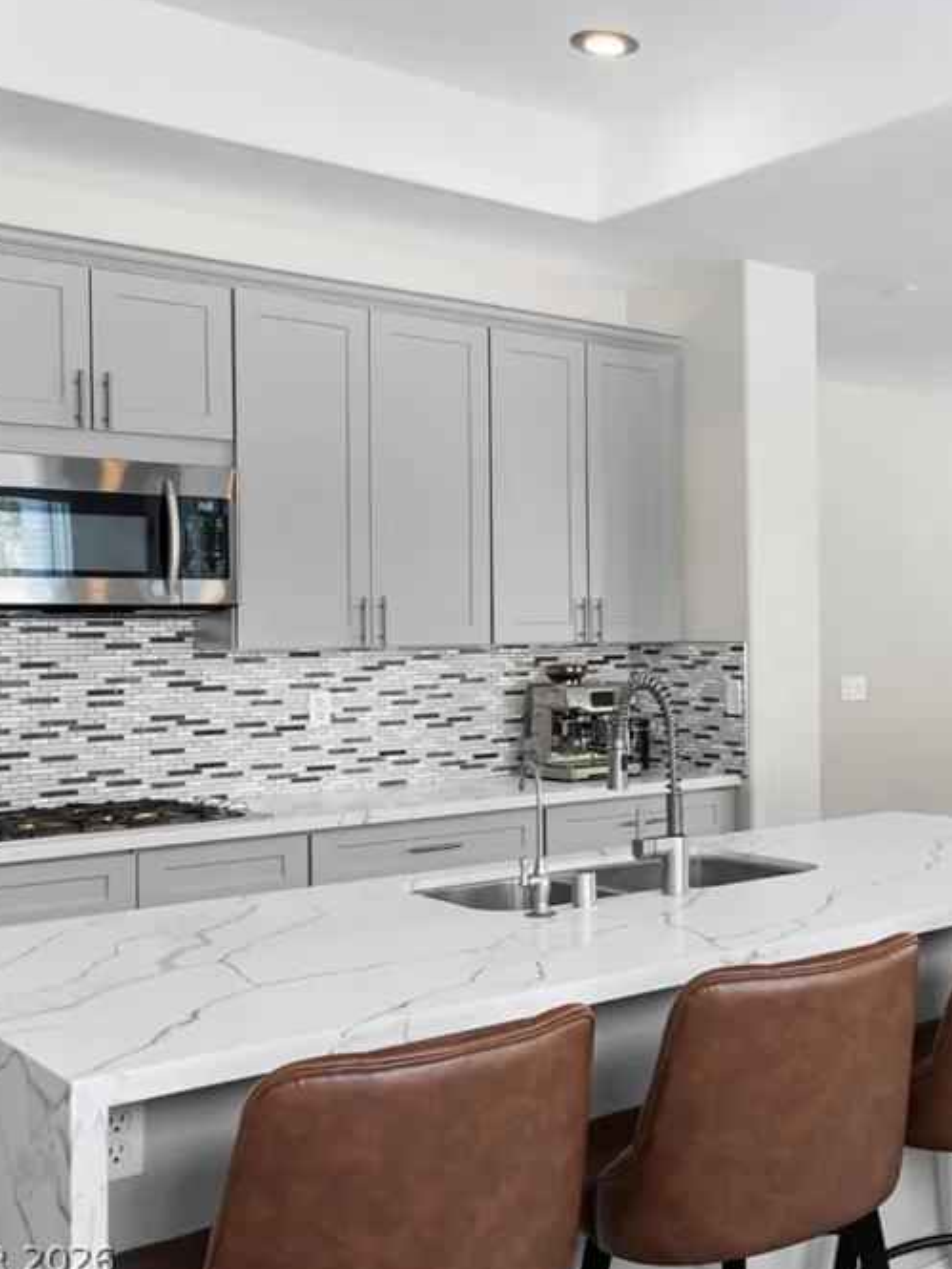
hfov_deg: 33.5
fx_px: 1466
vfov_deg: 46.8
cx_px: 902
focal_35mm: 40
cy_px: 636
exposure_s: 1/13
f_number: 8
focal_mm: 27
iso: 400
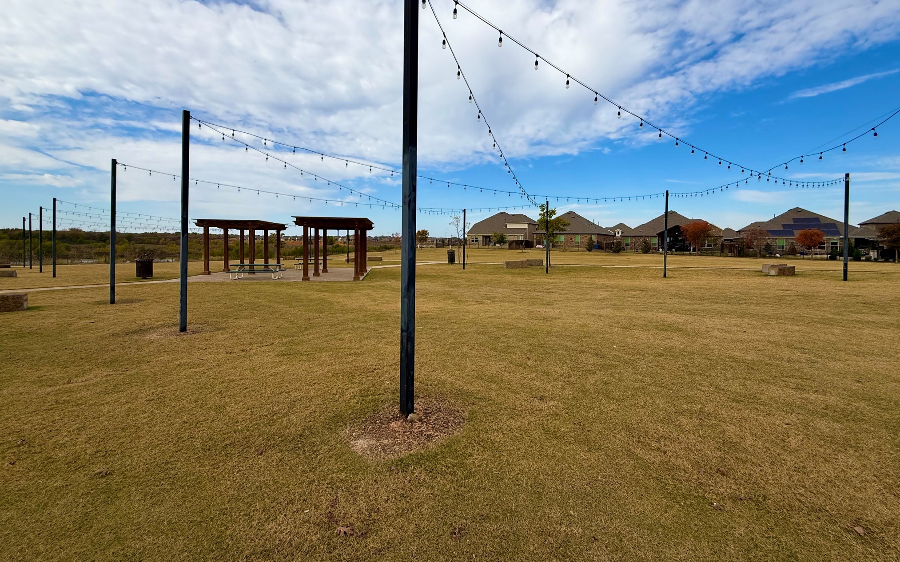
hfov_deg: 101.5
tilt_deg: -1.2
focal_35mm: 15
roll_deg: -1.6
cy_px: 247
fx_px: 368
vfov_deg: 74.5
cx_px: 451
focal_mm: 2.22
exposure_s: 1/2092
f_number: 2.2
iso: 50
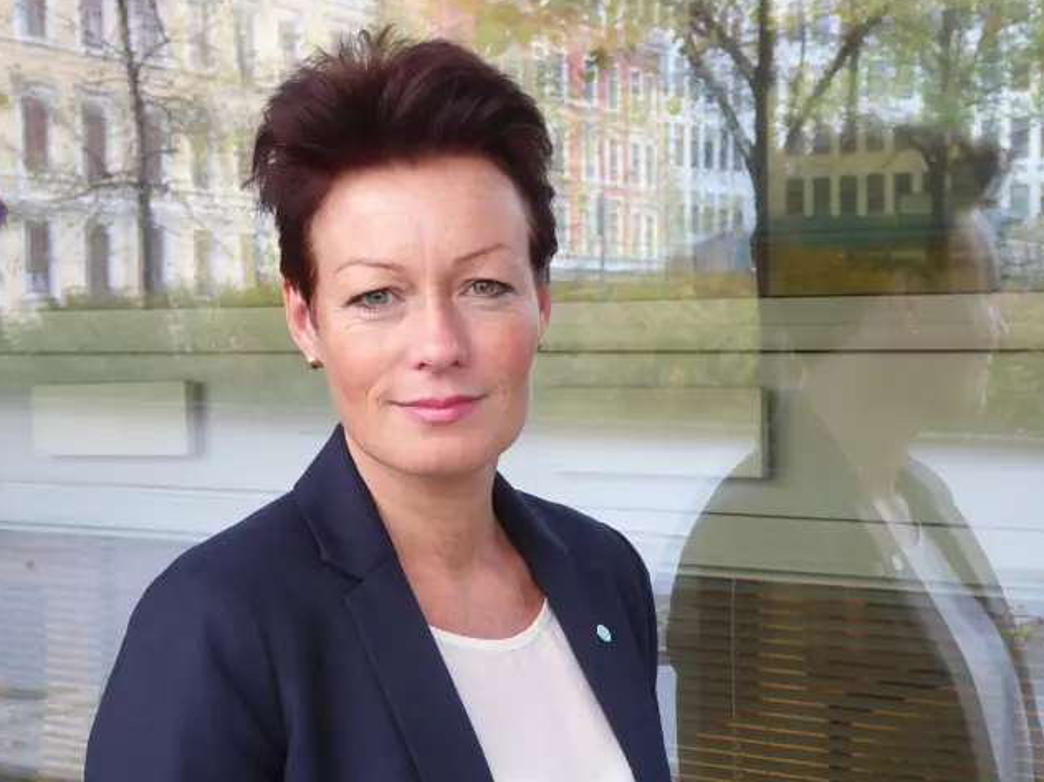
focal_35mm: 70
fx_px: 2111
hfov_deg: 27.8
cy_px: 387
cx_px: 524
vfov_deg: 21.0
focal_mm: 11.7
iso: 400
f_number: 4.4
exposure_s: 1/40
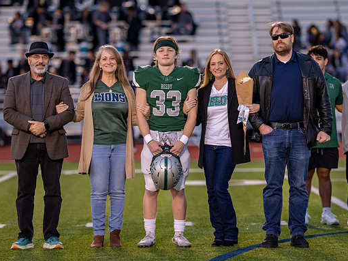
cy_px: 123
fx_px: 2251
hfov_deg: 8.8
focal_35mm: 224
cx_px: 199
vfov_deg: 6.6
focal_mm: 135
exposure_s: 1/640
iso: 500
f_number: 2.2
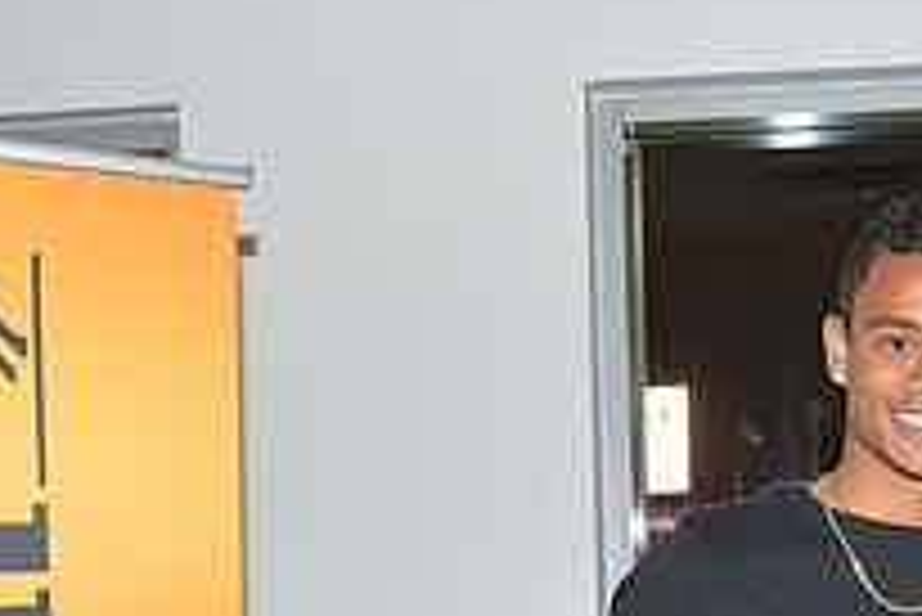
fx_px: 1743
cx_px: 612
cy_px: 803
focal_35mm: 68
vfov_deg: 18.6
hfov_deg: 29.4
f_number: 7.1
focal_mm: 24
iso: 800
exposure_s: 1/60
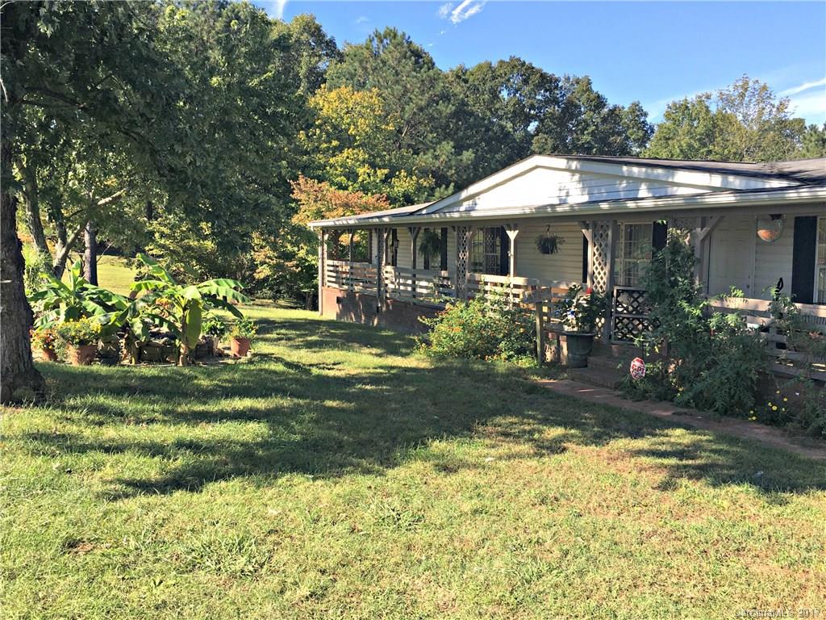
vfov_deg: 48.2
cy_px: 310
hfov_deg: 61.7
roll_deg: +1.1
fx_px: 692
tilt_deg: -4.4
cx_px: 413
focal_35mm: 29
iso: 25
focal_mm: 4.15
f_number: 2.2
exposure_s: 1/605
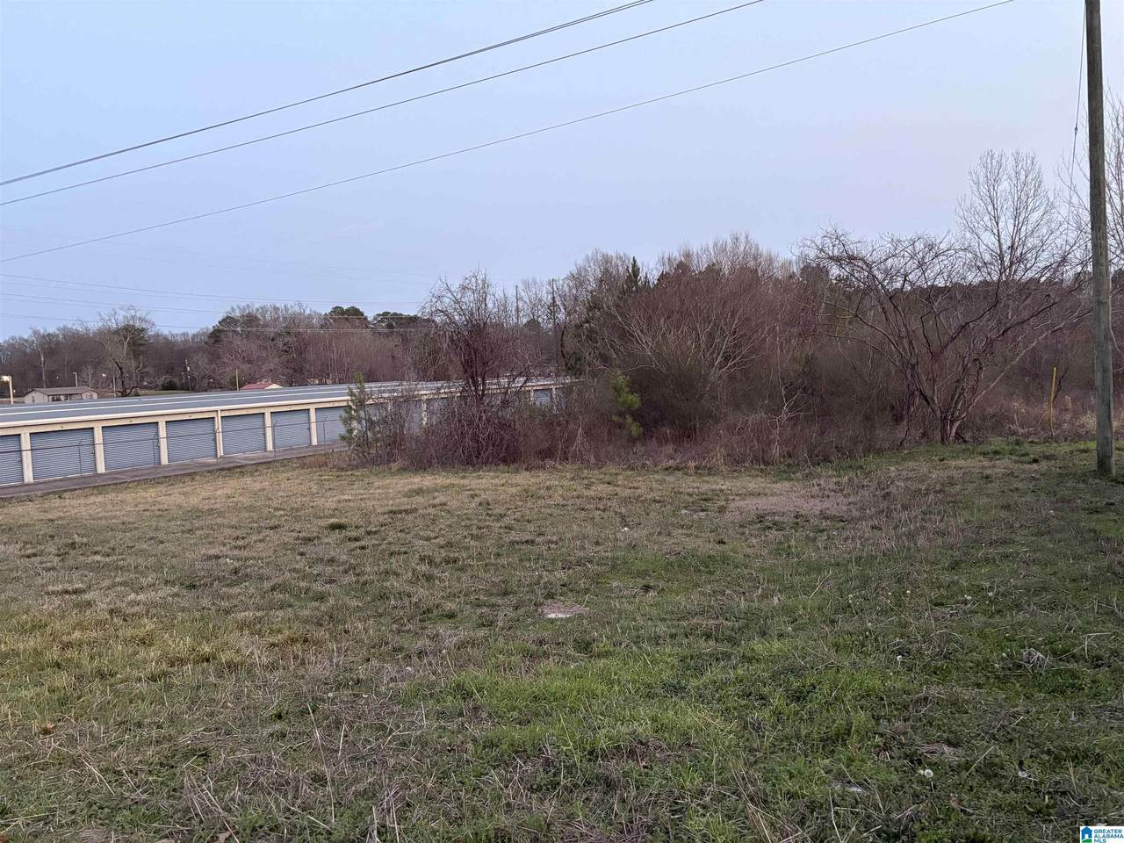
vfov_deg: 53.1
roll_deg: +3.0
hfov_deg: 67.3
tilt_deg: -3.6
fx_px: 844
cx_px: 562
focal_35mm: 26
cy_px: 422
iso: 500
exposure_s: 1/49
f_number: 1.6
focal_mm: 5.96
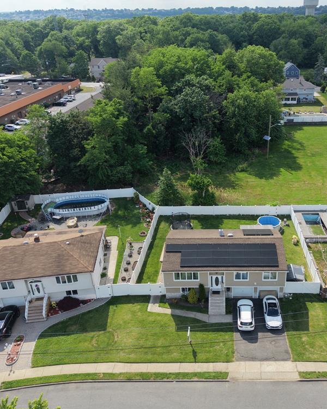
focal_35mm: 32
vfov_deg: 55.7
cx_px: 218
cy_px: 201
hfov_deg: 45.1
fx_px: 387
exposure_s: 1/1250
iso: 100
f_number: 1.8
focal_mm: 8.67
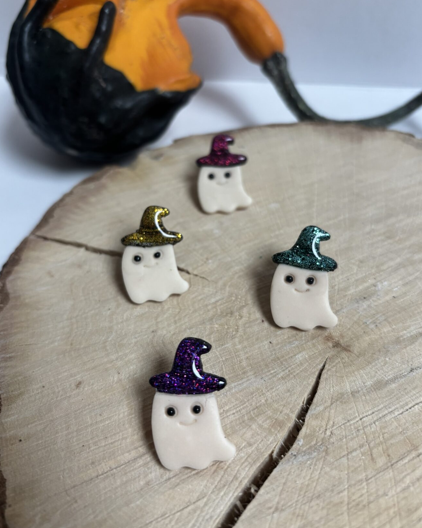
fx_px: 437
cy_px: 245
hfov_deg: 51.5
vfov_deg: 62.1
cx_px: 211
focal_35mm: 28
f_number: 1.6
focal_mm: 5.96
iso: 125
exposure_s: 1/93
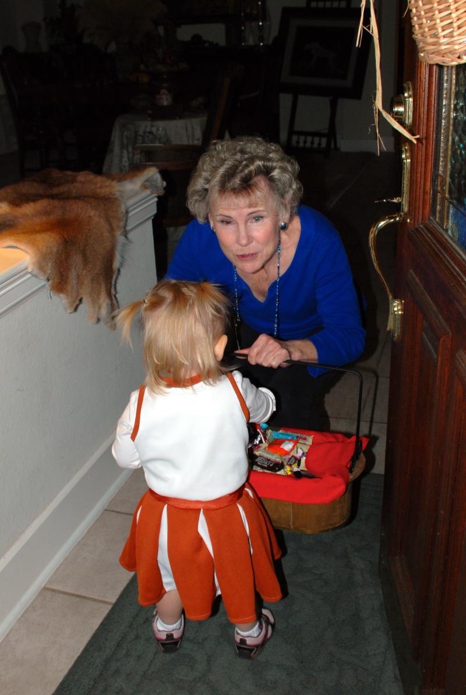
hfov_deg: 48.1
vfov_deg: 67.3
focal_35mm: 27
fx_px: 522
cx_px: 233
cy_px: 348
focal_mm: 18
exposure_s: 1/60
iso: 200
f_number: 3.5
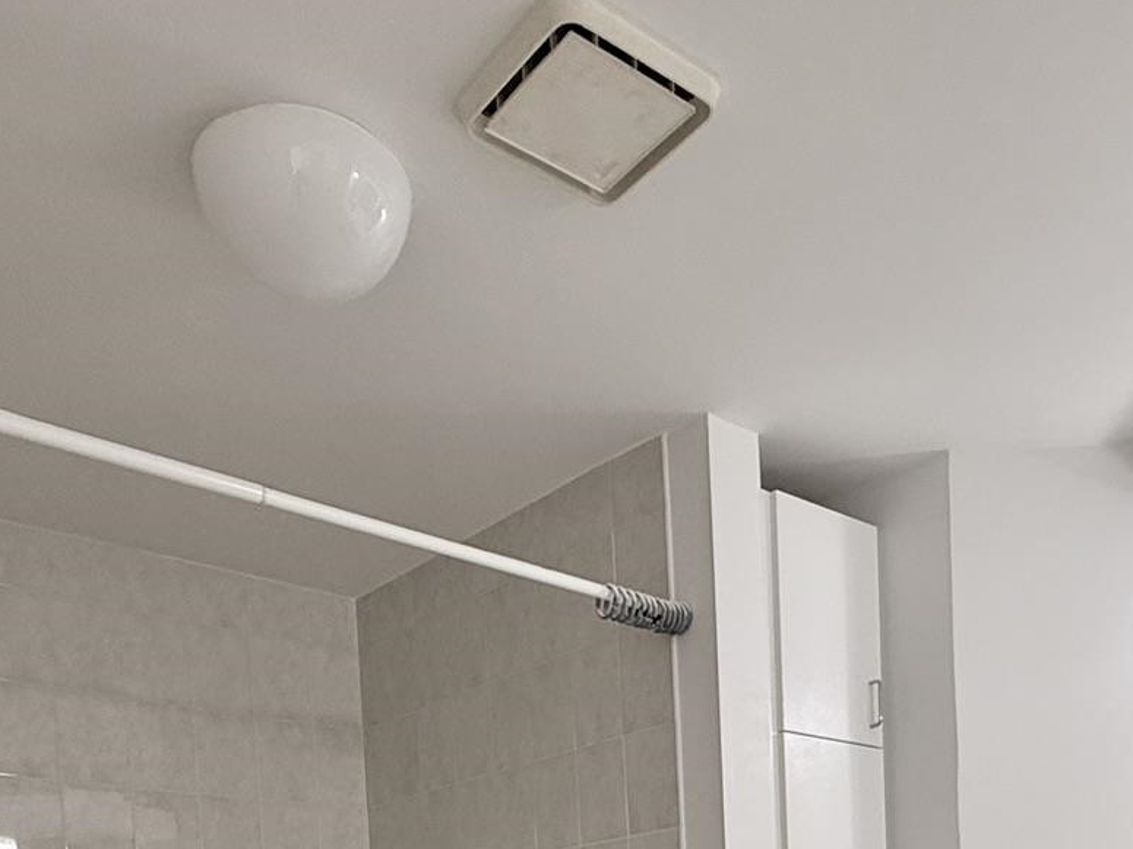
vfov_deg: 31.3
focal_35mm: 37
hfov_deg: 49.7
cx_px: 697
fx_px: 1211
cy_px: 1061
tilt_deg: -2.3
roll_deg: +2.0
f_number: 2.2
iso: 125
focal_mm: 2.22
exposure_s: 1/120
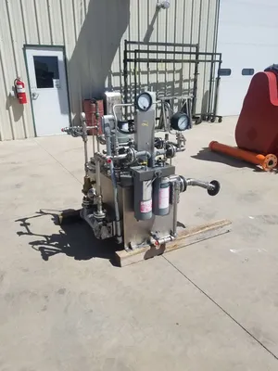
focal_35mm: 26
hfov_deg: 53.1
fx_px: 278
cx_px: 139
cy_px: 186
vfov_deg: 67.3
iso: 50
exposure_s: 1/3720
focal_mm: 4.2
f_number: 1.7
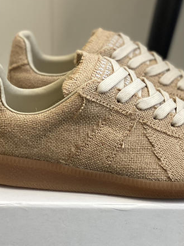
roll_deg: -2.0
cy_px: 113
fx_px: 723
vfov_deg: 19.3
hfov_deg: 14.5
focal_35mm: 102
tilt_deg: -19.5
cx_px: 123
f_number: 2
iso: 64
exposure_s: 1/122
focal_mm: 6
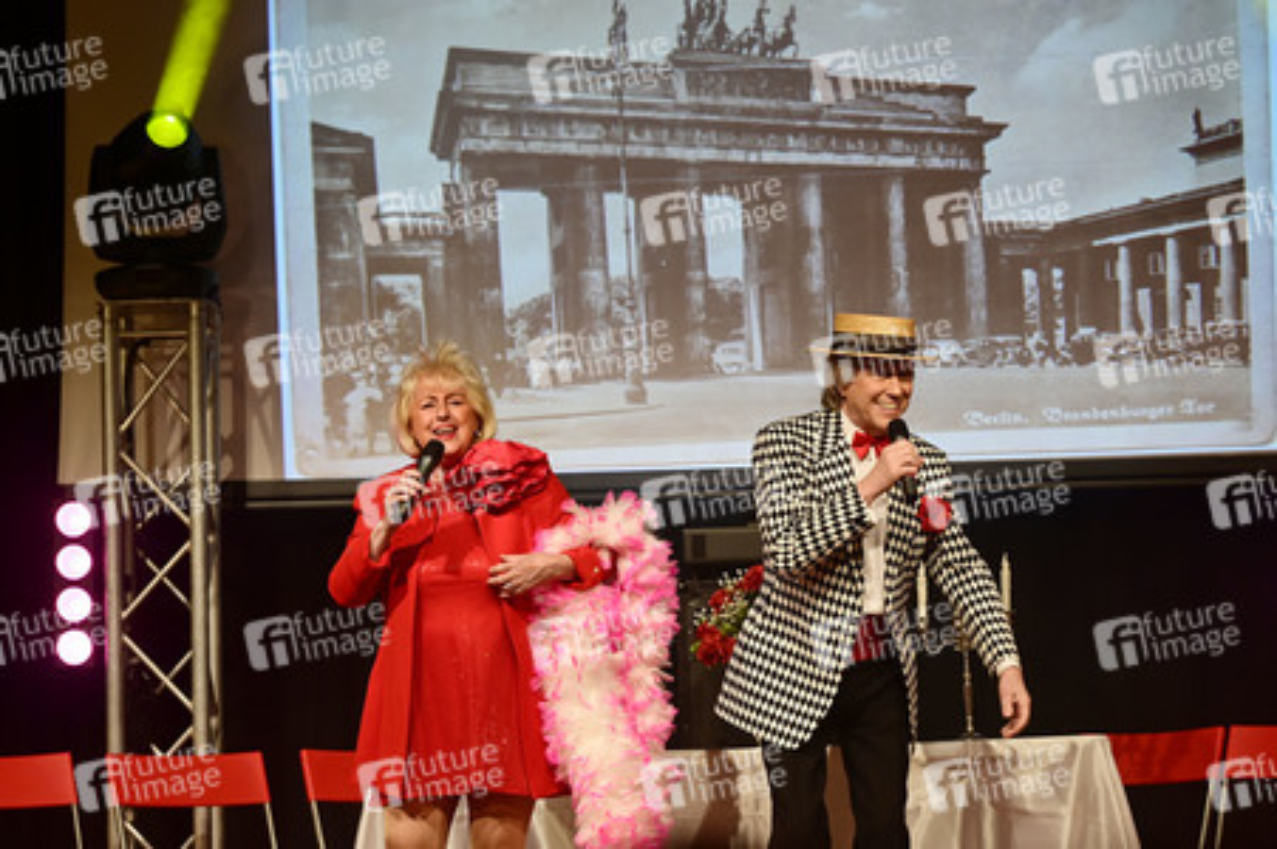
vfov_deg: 9.1
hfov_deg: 13.7
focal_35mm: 150
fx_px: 5317
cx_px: 638
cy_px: 424
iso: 1400
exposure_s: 1/320
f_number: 4
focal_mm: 150
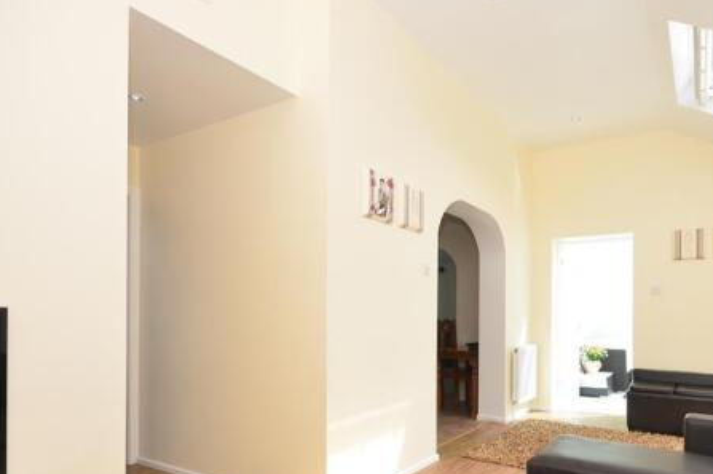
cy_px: 306
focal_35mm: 22
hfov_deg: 78.0
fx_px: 435
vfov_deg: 56.2
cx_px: 418
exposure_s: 1/80
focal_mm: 10
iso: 200
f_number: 7.1
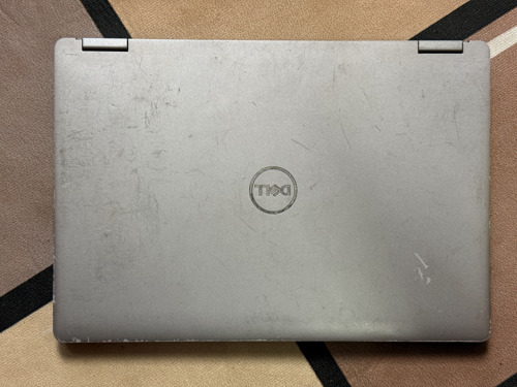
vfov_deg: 30.3
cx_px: 258
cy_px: 194
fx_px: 717
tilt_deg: -88.1
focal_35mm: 48
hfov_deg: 39.7
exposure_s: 1/50
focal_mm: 6.76
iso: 100
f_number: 1.78
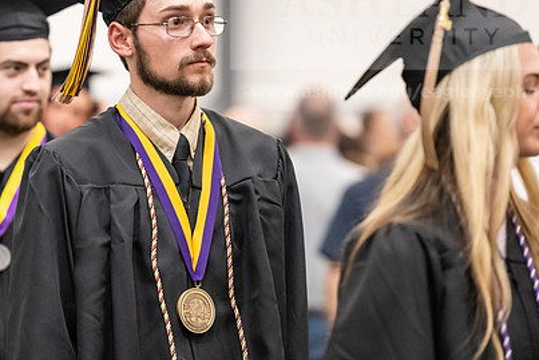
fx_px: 3879
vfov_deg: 5.3
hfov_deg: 7.9
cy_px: 120
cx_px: 190
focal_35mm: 259
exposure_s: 1/200
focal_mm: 180
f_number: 3.2
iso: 3200
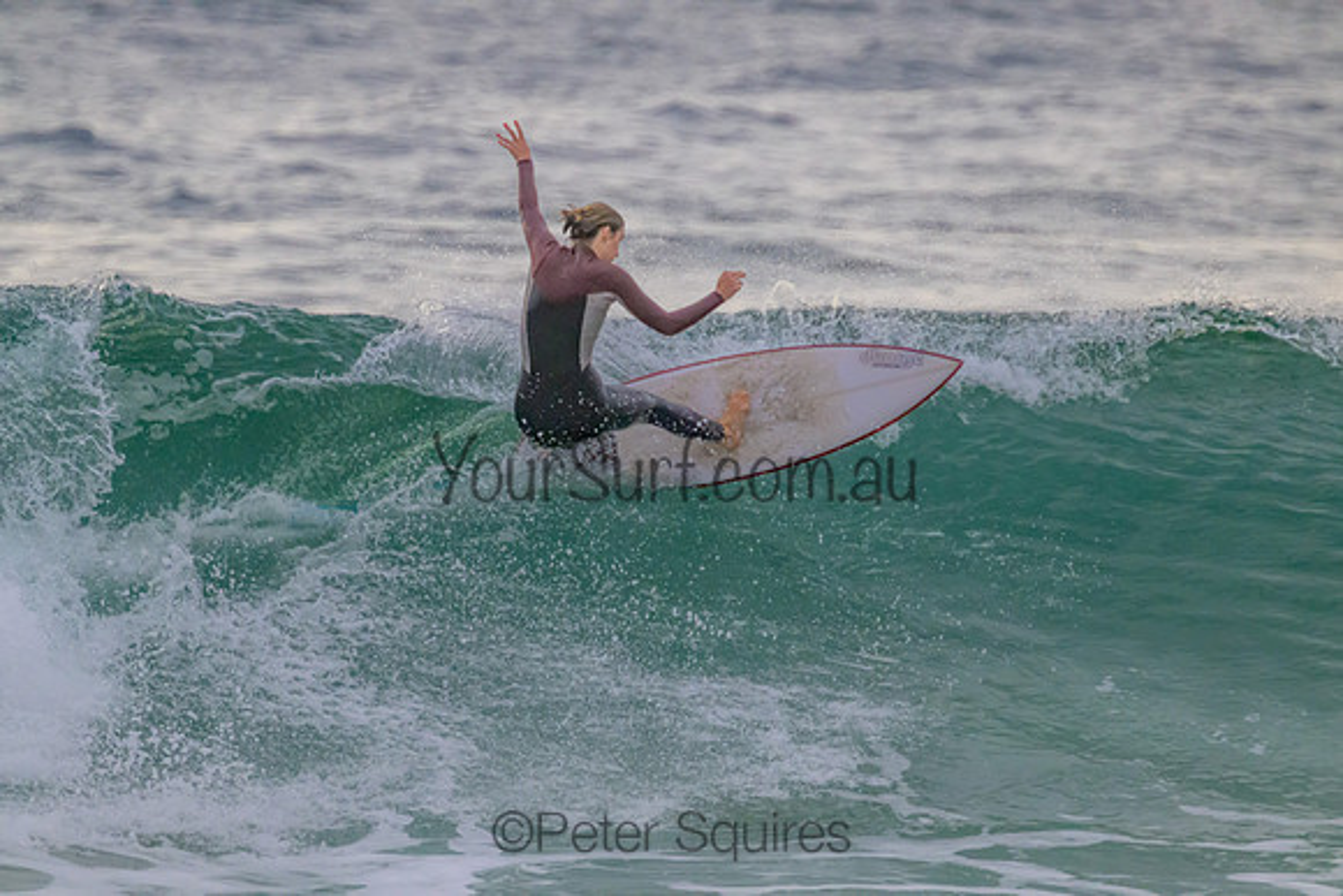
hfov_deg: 2.6
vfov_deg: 1.7
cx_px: 672
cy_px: 448
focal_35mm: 800
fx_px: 29850
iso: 5600
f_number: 11
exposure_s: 1/2000
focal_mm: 800
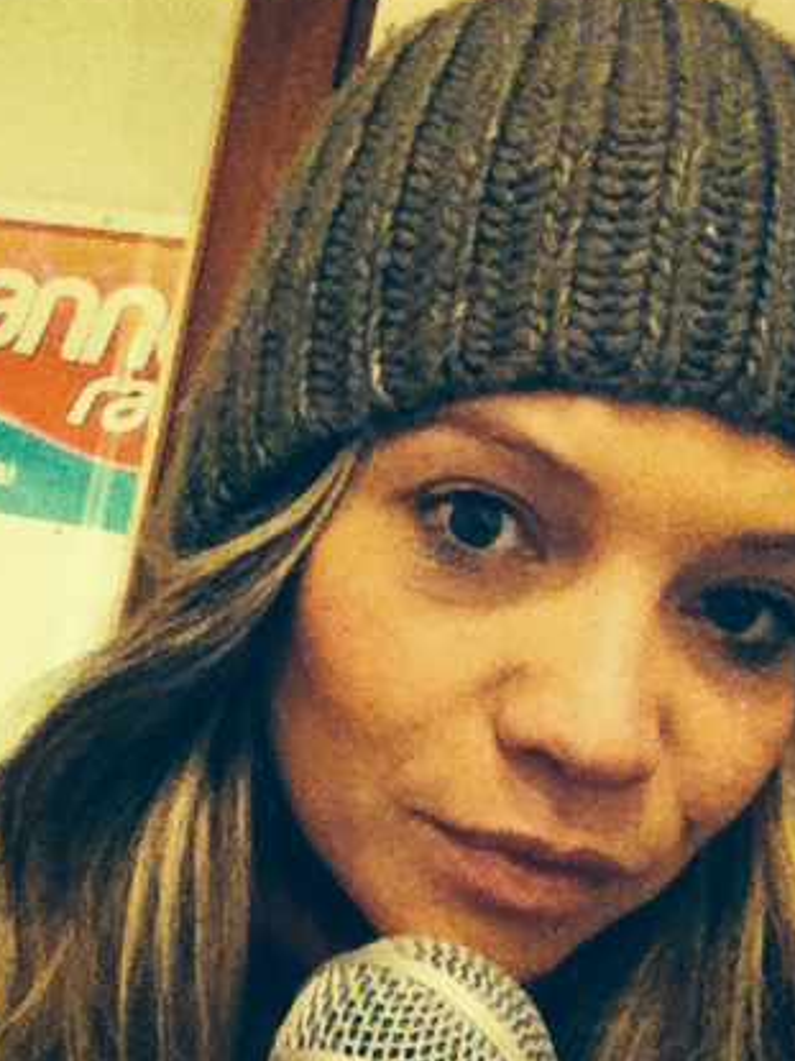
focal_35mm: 54
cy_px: 657
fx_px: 1654
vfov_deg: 35.4
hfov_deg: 27.0
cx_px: 373
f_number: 2.4
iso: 1250
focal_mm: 3.85
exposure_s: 1/30
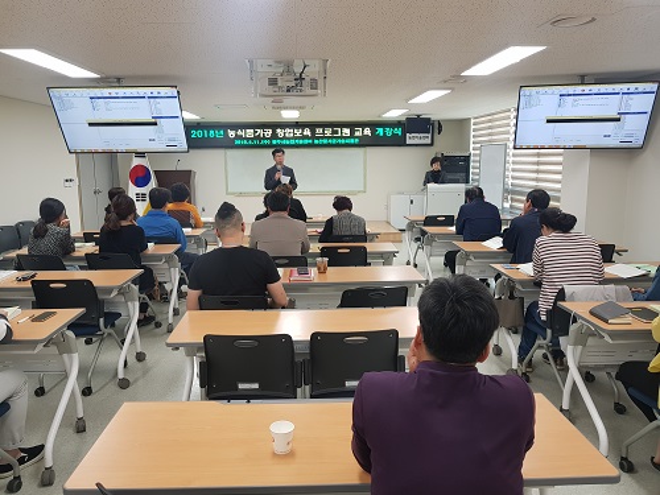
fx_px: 496
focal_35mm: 26
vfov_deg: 53.1
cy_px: 248
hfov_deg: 67.3
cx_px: 330
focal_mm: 4.2
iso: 64
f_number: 1.7
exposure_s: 1/60
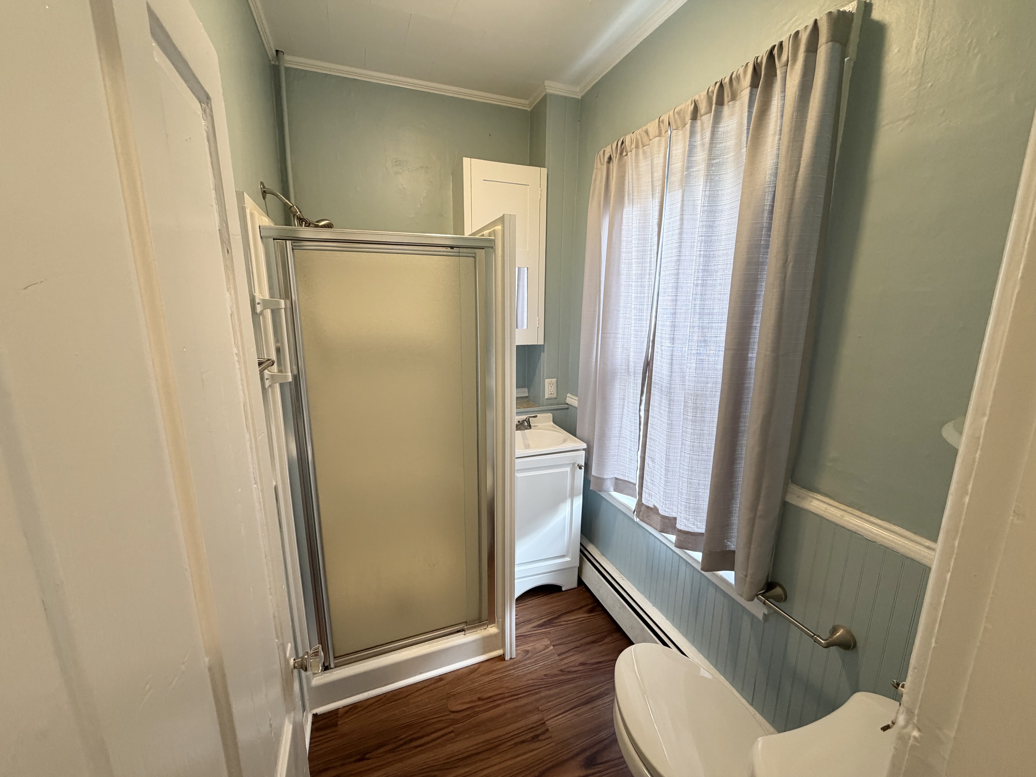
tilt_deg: -12.0
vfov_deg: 85.7
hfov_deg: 102.1
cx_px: 518
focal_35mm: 14
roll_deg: +0.3
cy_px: 388
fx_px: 419
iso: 200
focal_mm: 2.22
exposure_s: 1/60
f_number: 2.2
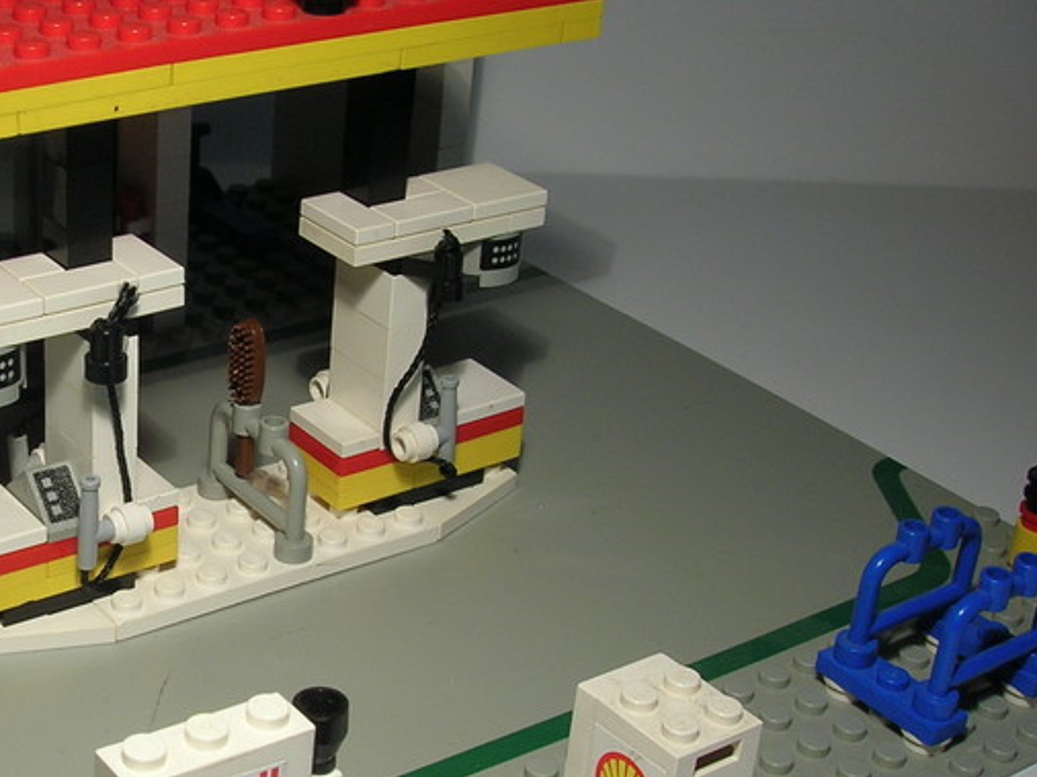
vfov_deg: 22.9
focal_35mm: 64
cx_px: 164
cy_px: 427
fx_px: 1916
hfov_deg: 29.4
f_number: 4.9
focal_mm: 6
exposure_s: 1/19
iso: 50
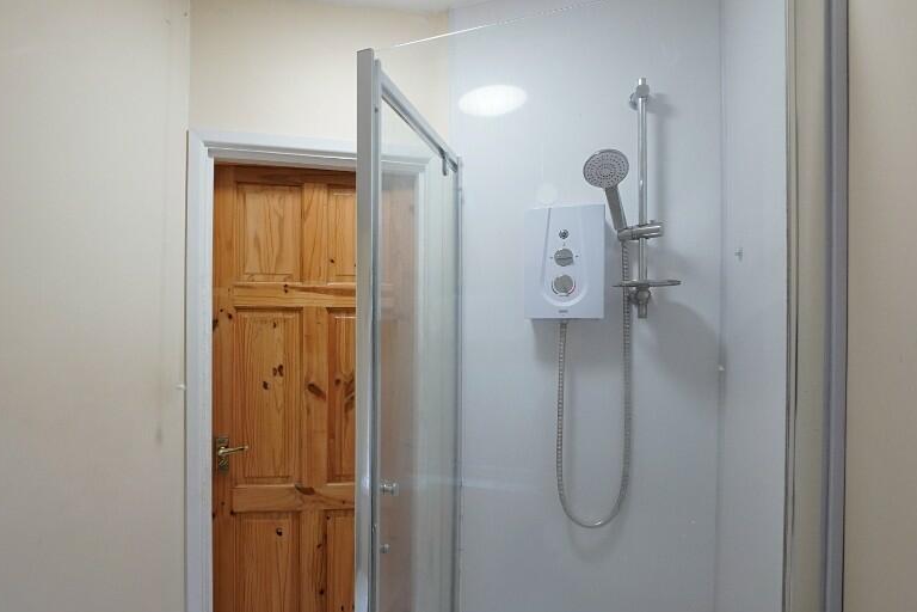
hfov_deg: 82.6
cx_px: 352
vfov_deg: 61.7
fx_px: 509
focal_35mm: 20
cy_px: 350
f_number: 18
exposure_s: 1/5
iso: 640
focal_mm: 10
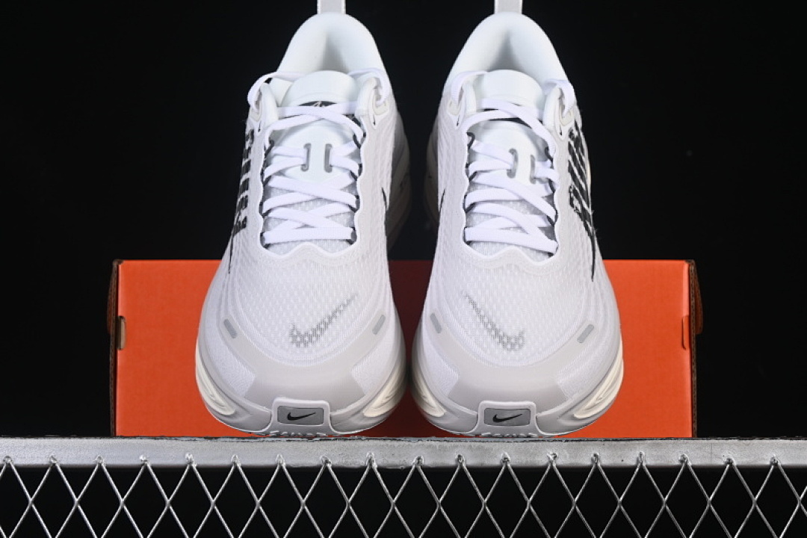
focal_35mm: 75
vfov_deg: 18.2
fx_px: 1681
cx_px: 404
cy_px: 269
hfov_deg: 27.0
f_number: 8
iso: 160
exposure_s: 1/80
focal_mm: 50
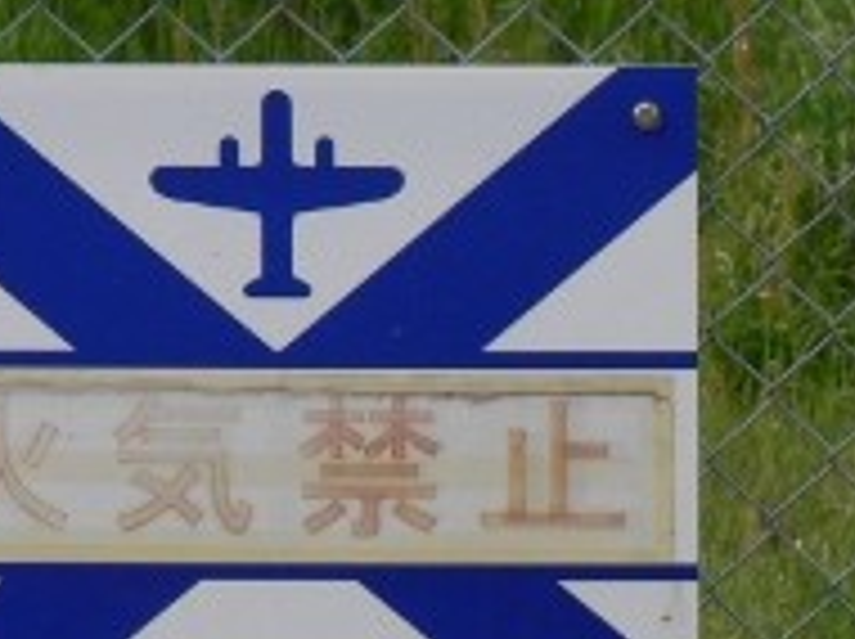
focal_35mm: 558
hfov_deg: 3.6
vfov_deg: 2.7
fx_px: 13765
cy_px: 407
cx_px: 842
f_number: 5.6
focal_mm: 44.9
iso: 80
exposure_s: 1/320
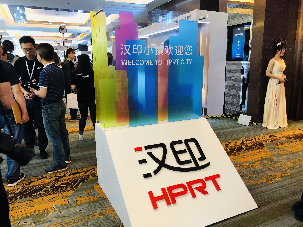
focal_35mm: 28
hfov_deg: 63.4
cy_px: 114
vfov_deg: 49.7
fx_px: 245
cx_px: 152
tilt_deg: -11.1
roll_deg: +1.1
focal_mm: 4
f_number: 1.8
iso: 80
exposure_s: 1/17
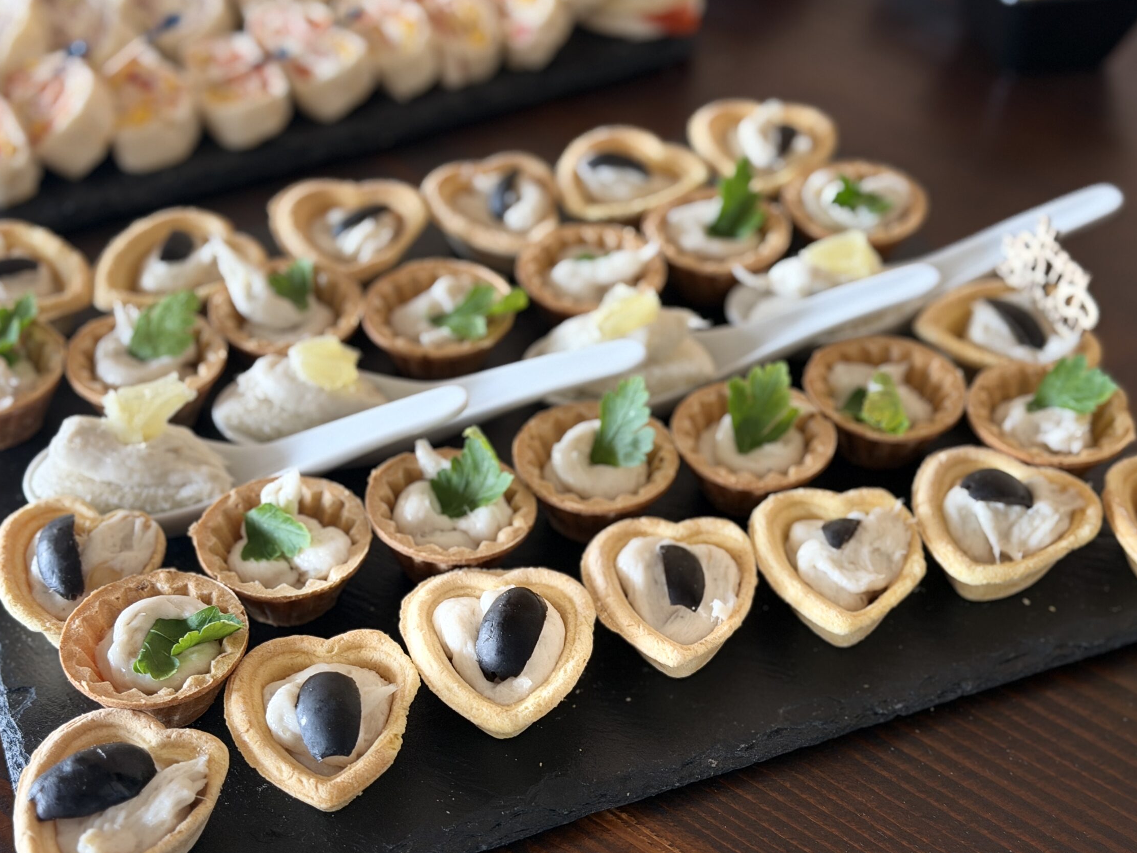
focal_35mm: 55
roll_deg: +0.3
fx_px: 1807
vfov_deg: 26.6
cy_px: 453
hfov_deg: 34.9
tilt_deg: -41.1
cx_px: 555
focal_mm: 6.76
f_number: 1.78
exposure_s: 1/60
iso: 200
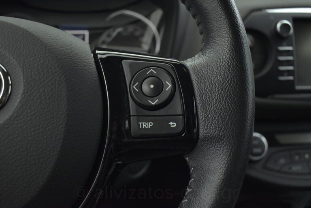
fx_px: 272
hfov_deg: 59.5
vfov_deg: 41.8
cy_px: 104
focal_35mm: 32
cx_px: 156
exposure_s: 1/80
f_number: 3.8
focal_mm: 21
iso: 1600
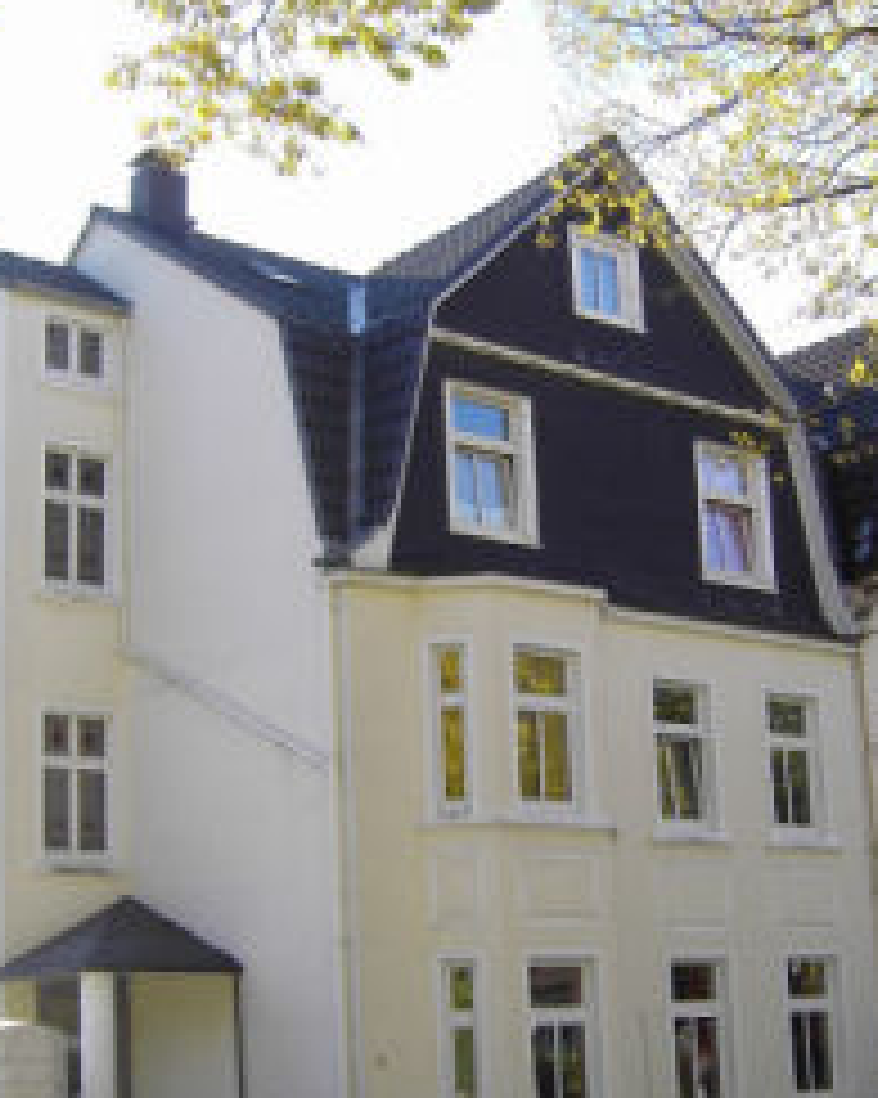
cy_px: 634
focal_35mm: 56
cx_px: 473
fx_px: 1820
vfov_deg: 33.5
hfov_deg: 27.1
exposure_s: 1/200
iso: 100
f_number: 5.6
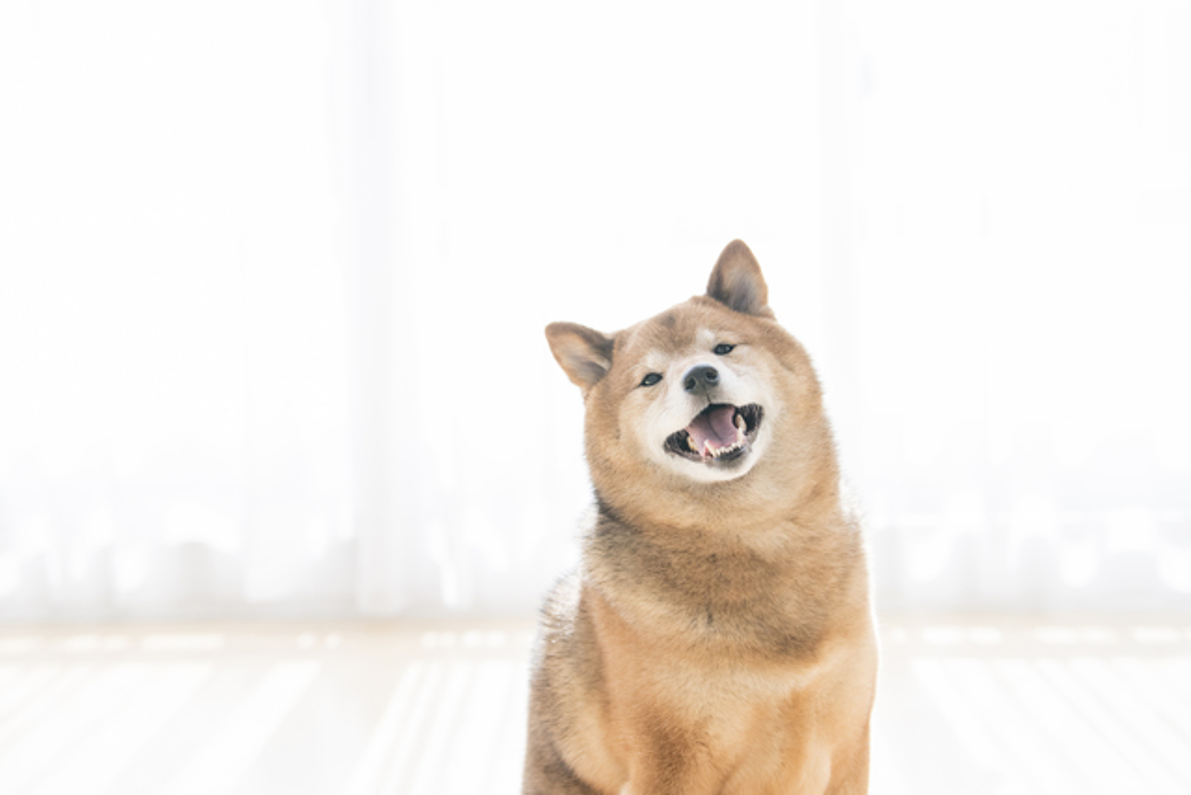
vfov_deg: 19.5
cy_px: 398
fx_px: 2316
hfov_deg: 28.8
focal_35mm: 70
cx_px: 596
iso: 400
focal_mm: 70
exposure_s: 1/800
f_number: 4
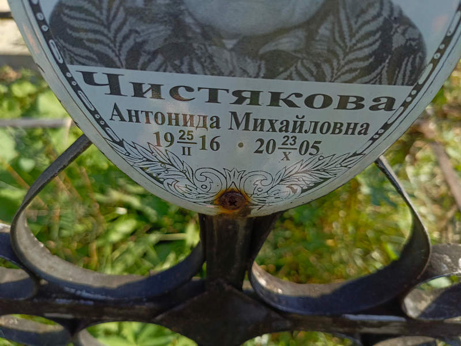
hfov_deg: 69.4
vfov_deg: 54.9
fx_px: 333
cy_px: 173
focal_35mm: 25
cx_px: 230
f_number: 1.69
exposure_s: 1/535
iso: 114
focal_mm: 4.76
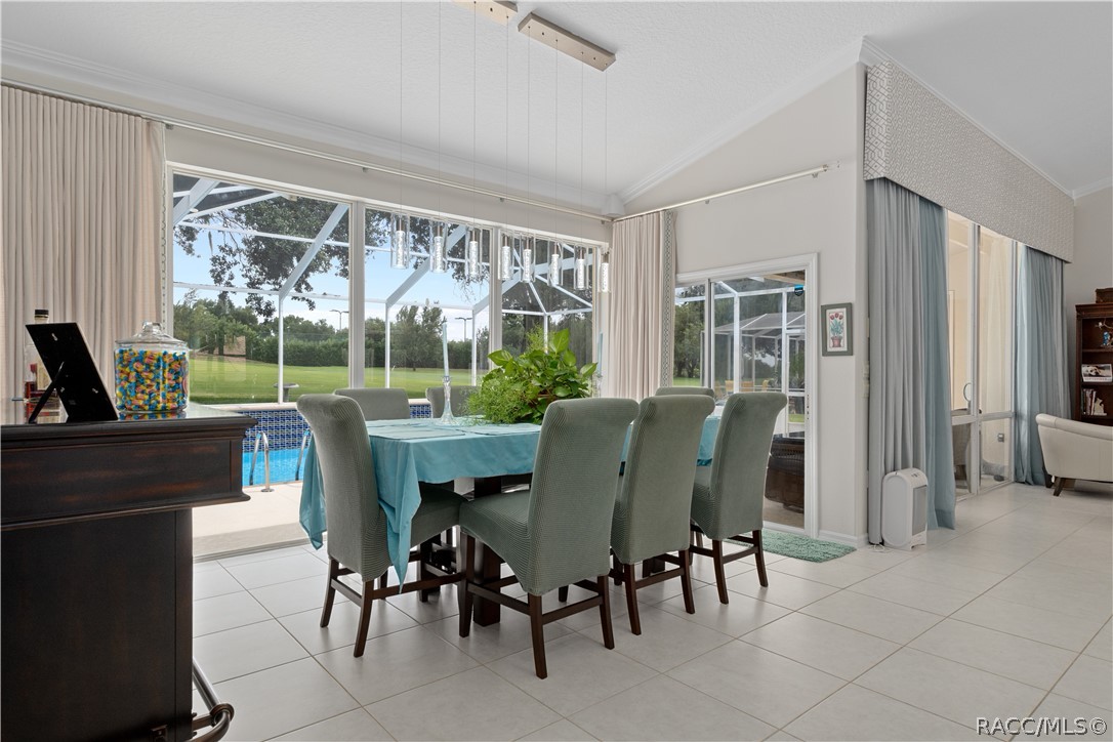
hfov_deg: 85.4
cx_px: 556
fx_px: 603
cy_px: 371
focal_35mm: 20
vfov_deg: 63.2
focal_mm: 13
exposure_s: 1/30
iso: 320
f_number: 8
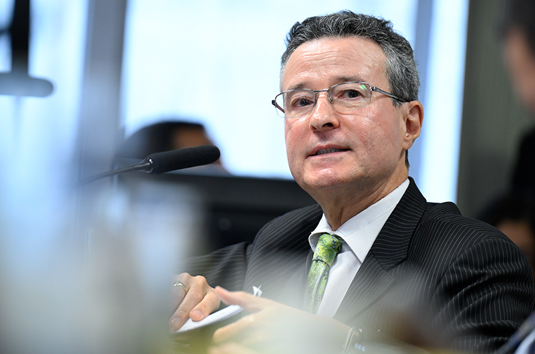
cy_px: 177
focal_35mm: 300
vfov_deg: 4.6
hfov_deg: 6.9
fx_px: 4450
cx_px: 268
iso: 1600
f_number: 2.8
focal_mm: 200
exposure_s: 1/160
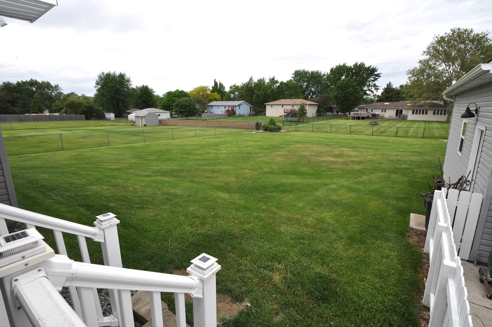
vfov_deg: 69.5
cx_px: 246
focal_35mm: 17
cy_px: 164
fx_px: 235
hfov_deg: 92.5
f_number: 11
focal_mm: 11.5
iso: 200
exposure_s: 1/200
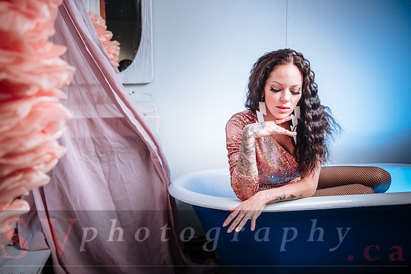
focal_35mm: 34
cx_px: 210
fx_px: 392
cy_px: 137
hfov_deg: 55.4
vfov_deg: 38.6
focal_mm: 32
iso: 64
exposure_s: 1/250
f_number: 3.2
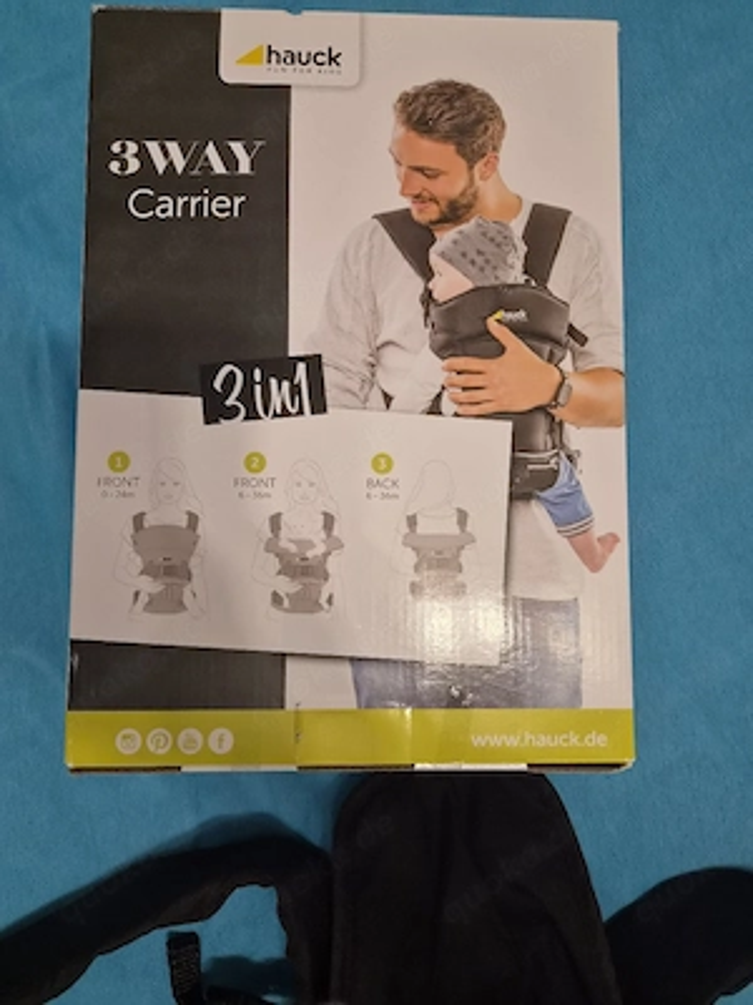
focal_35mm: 23
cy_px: 502
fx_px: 667
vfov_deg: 73.9
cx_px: 376
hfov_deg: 58.9
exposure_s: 1/100
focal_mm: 5.4
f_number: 1.8
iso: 1000
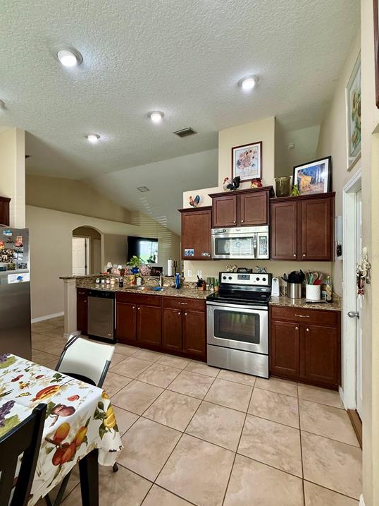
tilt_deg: +0.6
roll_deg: +0.3
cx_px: 187
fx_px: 219
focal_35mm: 15
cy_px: 256
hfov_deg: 81.8
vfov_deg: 98.2
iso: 320
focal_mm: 2.22
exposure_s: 1/120
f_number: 2.2
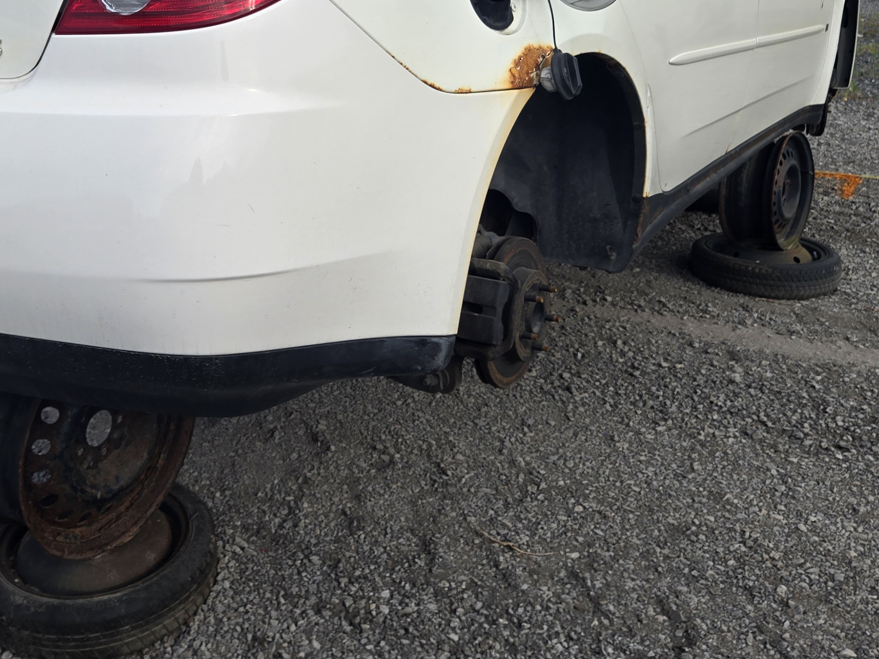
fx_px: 1092
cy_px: 99
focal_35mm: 43
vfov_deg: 32.3
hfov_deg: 43.4
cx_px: 311
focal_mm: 5.4
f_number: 1.8
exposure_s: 1/1493
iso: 25
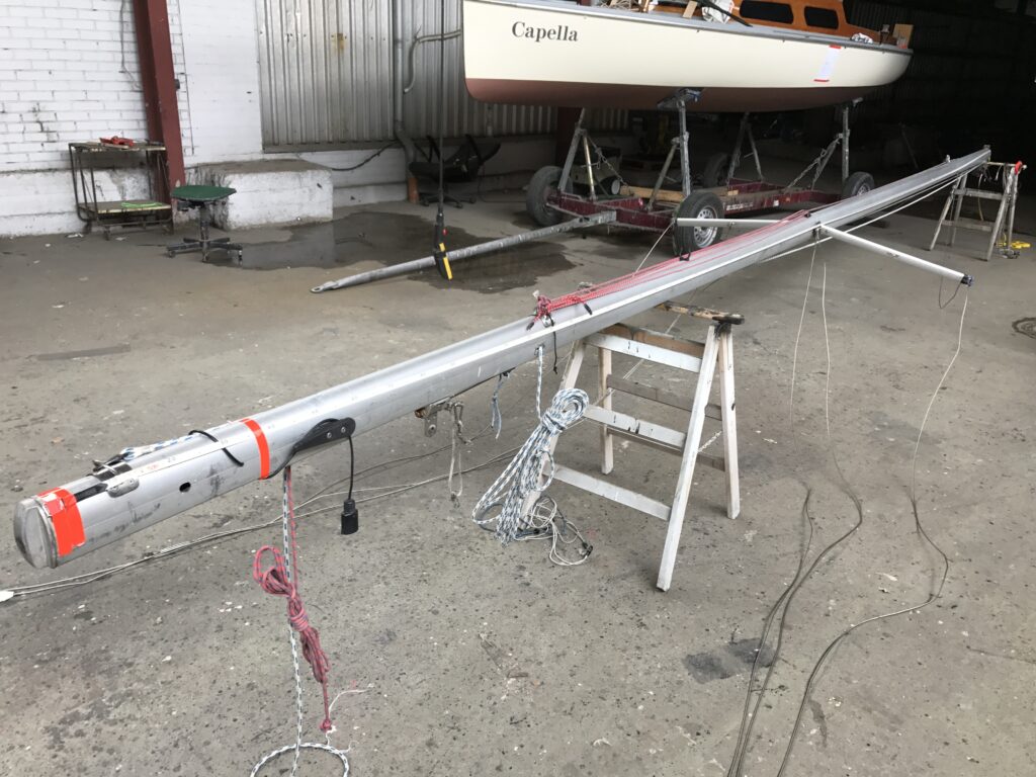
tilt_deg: -21.5
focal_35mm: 28
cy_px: 388
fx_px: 838
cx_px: 518
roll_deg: -3.8
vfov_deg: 49.7
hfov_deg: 63.4
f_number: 1.8
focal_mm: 3.99
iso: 32
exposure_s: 1/99
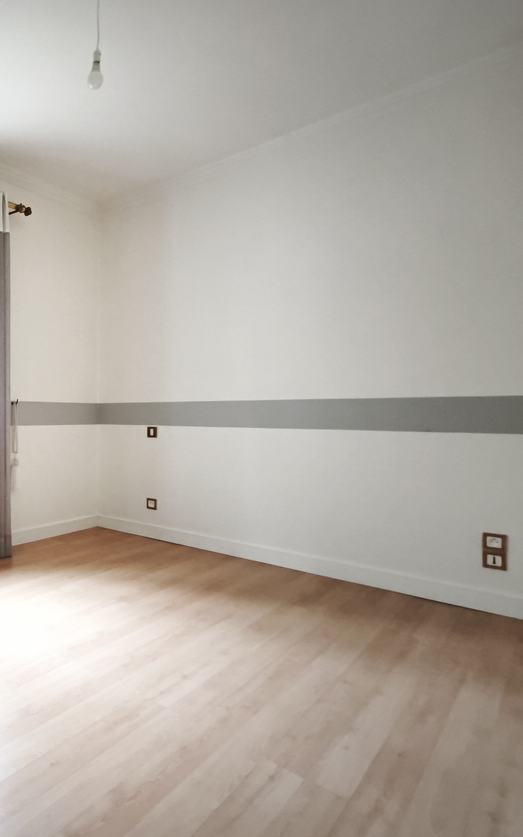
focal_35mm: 22
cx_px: -20
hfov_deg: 45.0
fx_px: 502
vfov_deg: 79.6
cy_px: 416
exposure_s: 1/60
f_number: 2.2
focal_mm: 1.91
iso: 1250
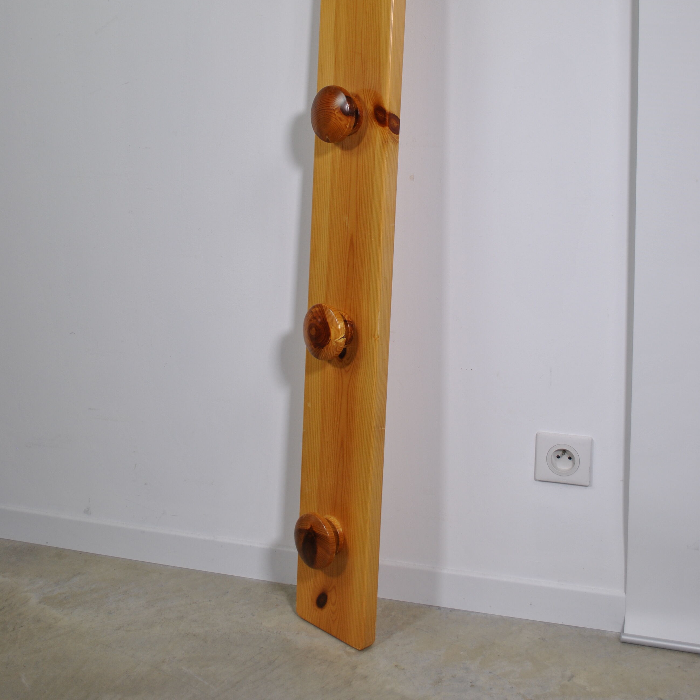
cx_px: 350
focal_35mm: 42
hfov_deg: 40.0
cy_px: 202
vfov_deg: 39.3
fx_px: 961
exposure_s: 1/60
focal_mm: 22
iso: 200
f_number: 5
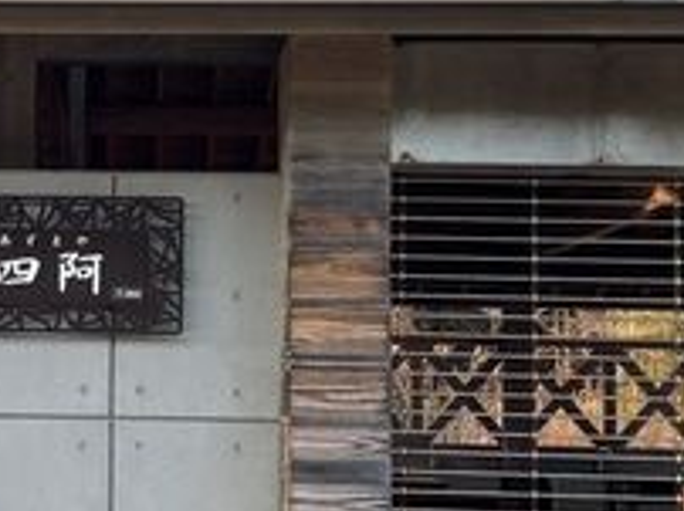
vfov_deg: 14.1
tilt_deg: +6.9
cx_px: 25
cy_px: 249
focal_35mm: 105
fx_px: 2072
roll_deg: -3.0
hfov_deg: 18.3
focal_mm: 5.96
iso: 50
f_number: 1.6
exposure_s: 1/240
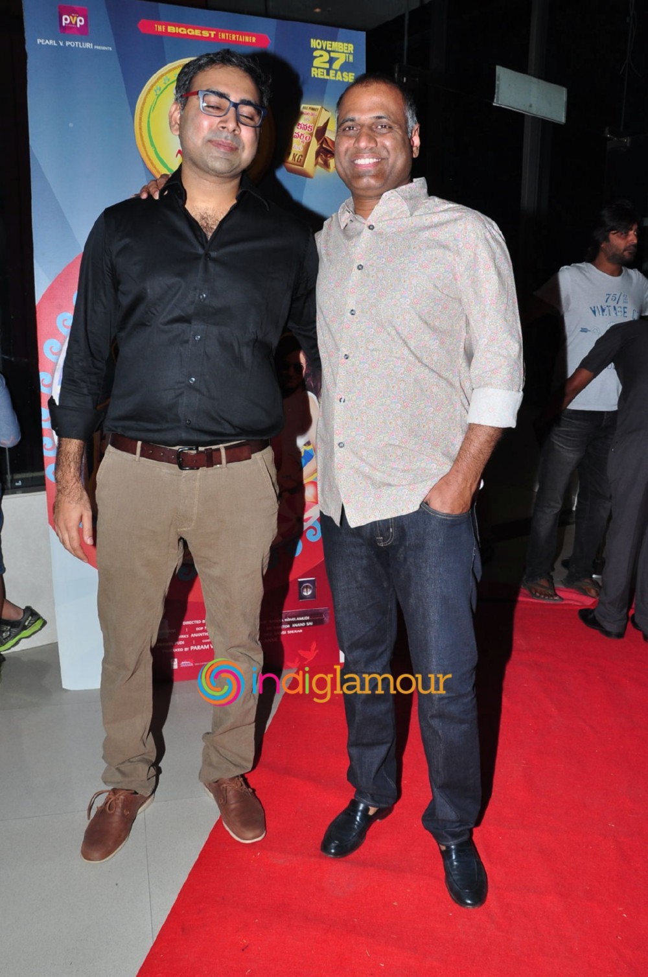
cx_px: 324
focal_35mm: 27
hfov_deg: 47.8
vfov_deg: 67.5
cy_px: 488
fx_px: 731
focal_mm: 18
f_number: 11
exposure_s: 1/125
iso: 400
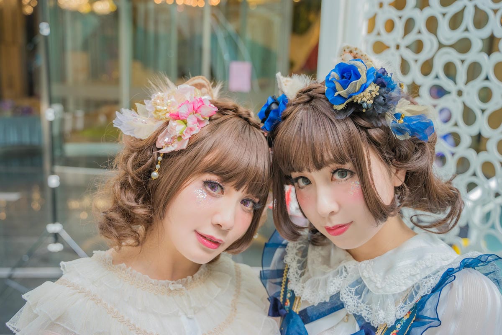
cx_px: 251
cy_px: 168
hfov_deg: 55.8
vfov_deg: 38.9
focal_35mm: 34
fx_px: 474
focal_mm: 34
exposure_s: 1/200
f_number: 3.5
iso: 320
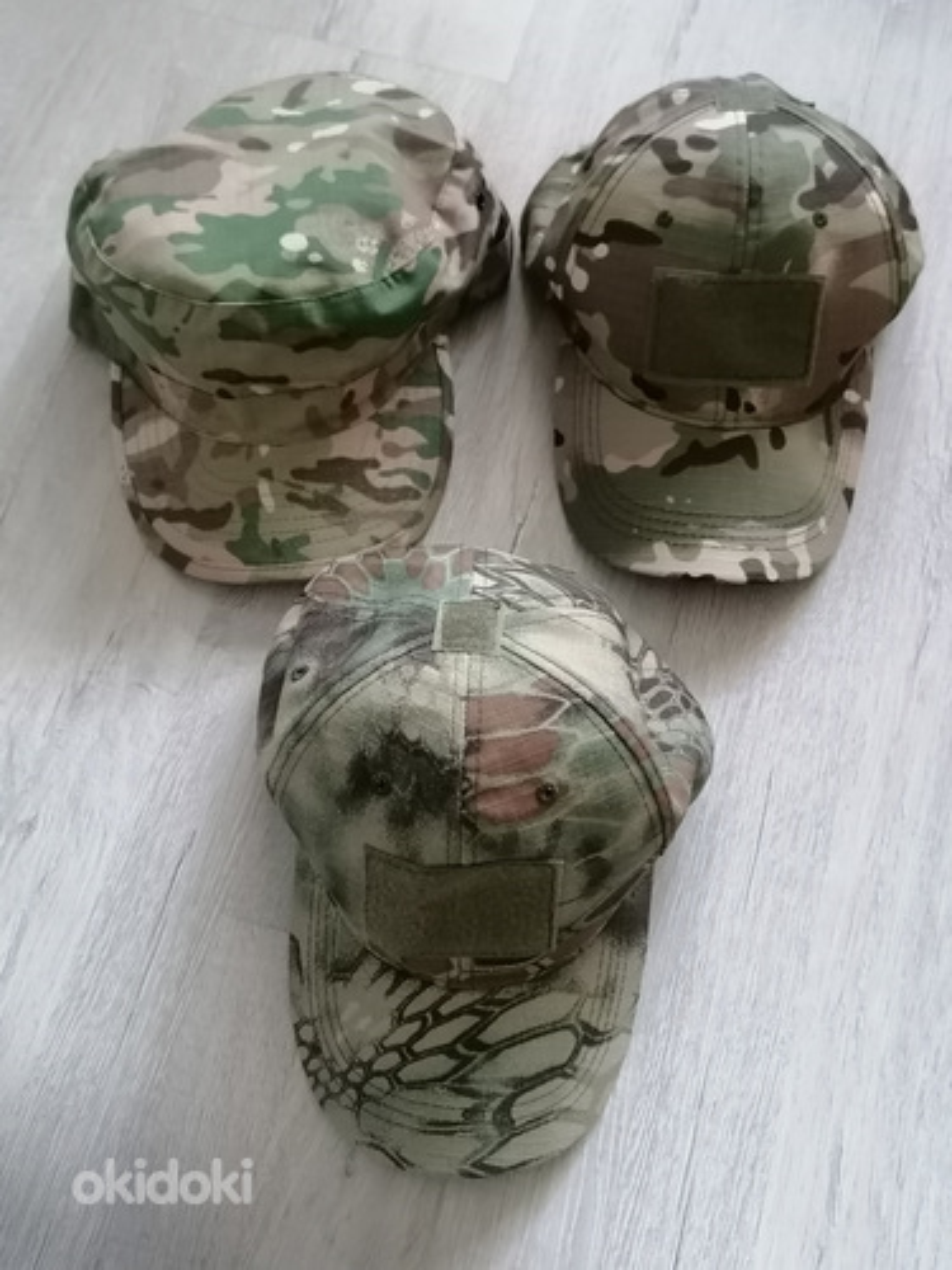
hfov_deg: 36.8
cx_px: 476
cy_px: 635
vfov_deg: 47.9
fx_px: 1430
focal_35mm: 39
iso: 500
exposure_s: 1/20
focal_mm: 4.75
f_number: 1.8
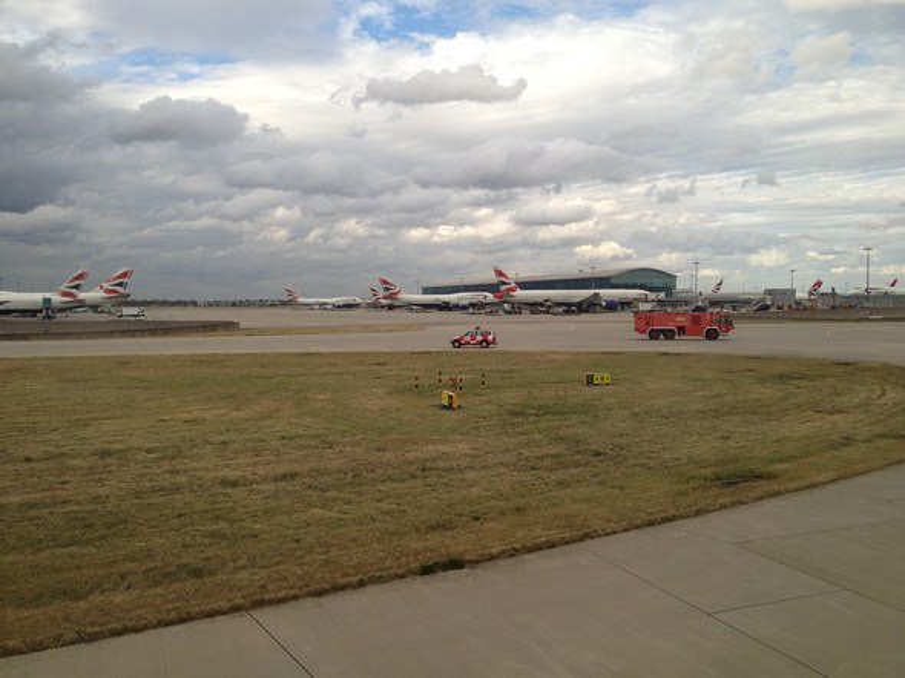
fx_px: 915
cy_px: 339
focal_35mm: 35
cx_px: 452
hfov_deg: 52.6
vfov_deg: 40.7
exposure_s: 1/657
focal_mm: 4.28
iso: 64
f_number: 2.4
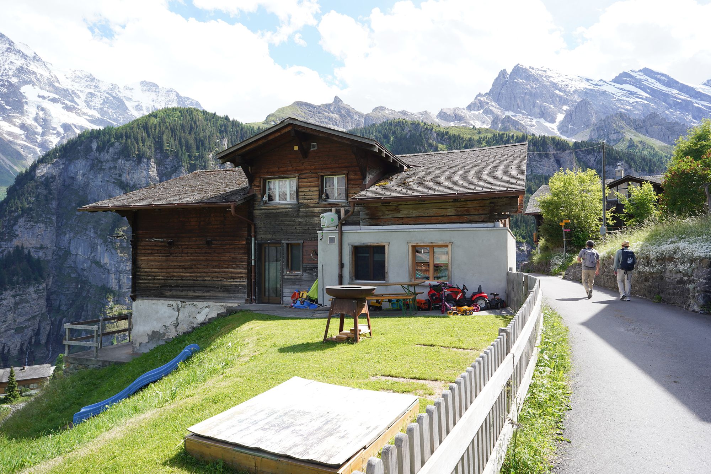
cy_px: 237
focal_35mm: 24
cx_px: 356
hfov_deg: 73.7
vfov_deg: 53.1
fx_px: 474
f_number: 8
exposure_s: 1/100
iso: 100
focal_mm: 24
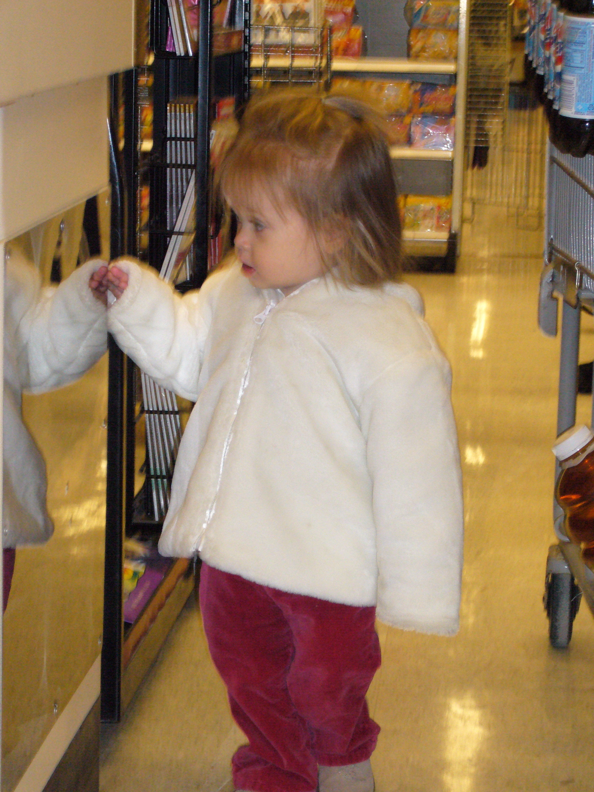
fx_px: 2356
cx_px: 297
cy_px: 396
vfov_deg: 19.1
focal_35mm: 103
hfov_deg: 14.4
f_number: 4.9
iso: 400
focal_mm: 17
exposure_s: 1/60
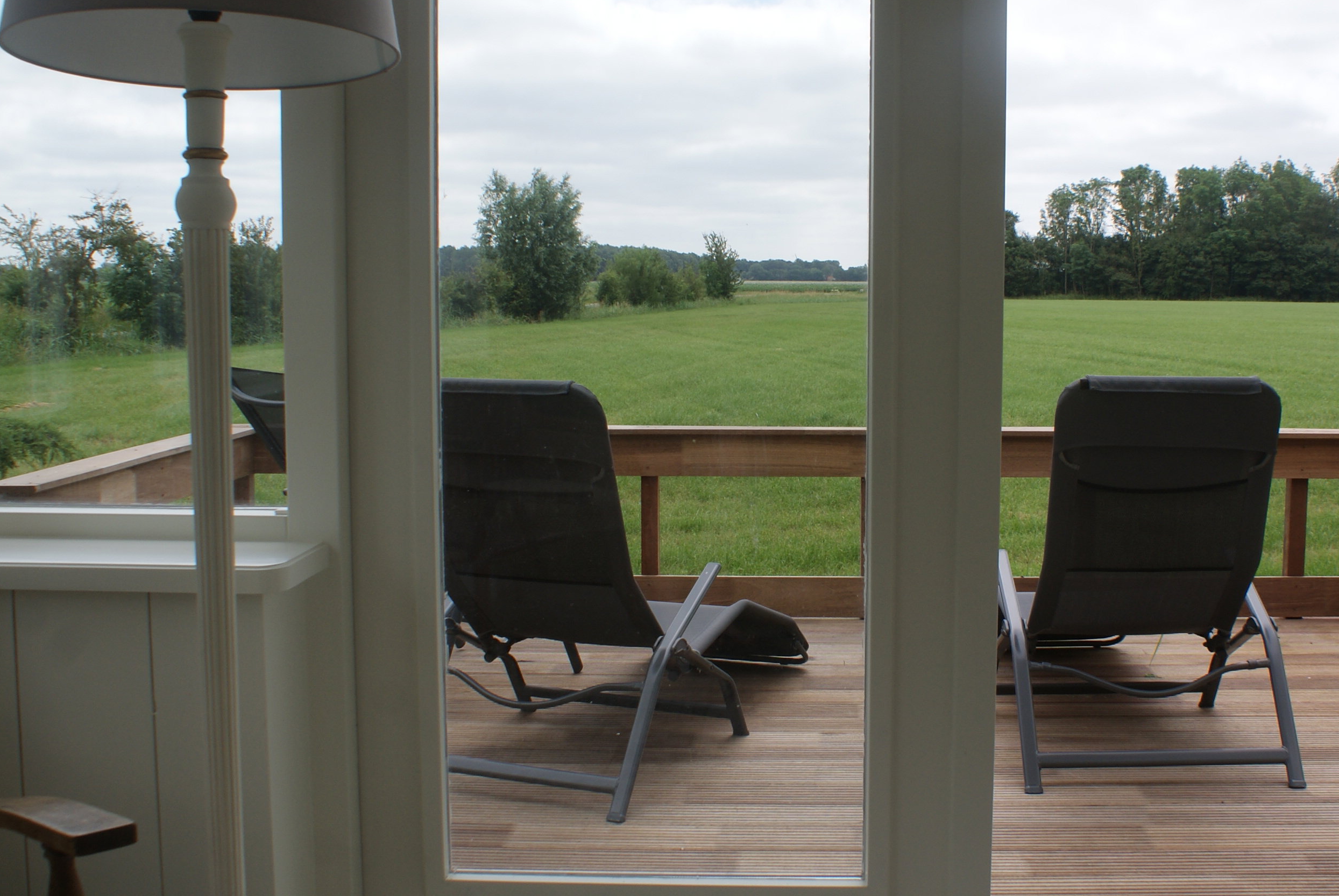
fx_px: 1564
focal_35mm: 42
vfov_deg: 31.9
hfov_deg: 46.0
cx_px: 833
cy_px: 397
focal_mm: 18
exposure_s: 1/160
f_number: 10
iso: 100
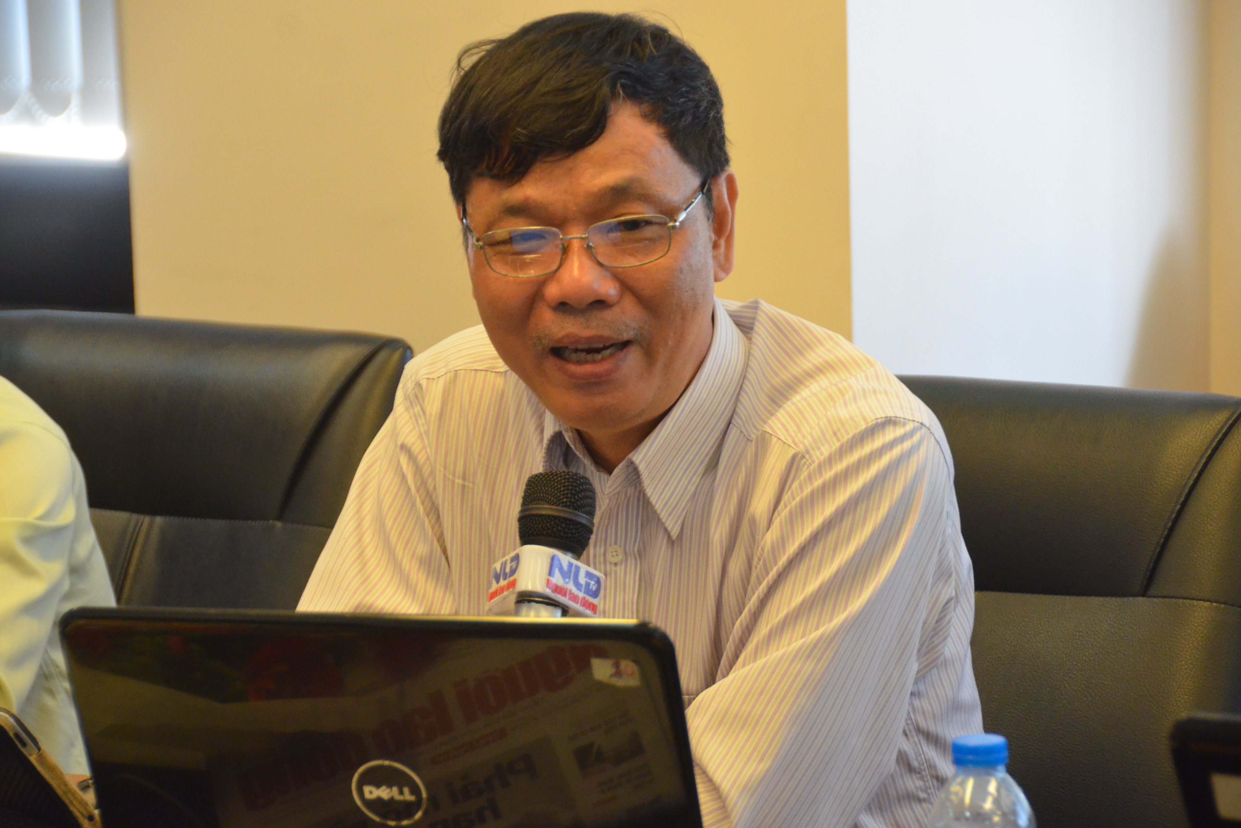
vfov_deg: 8.7
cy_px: 414
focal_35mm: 159
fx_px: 5464
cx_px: 621
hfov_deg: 13.0
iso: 2500
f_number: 5.3
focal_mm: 105
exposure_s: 1/80
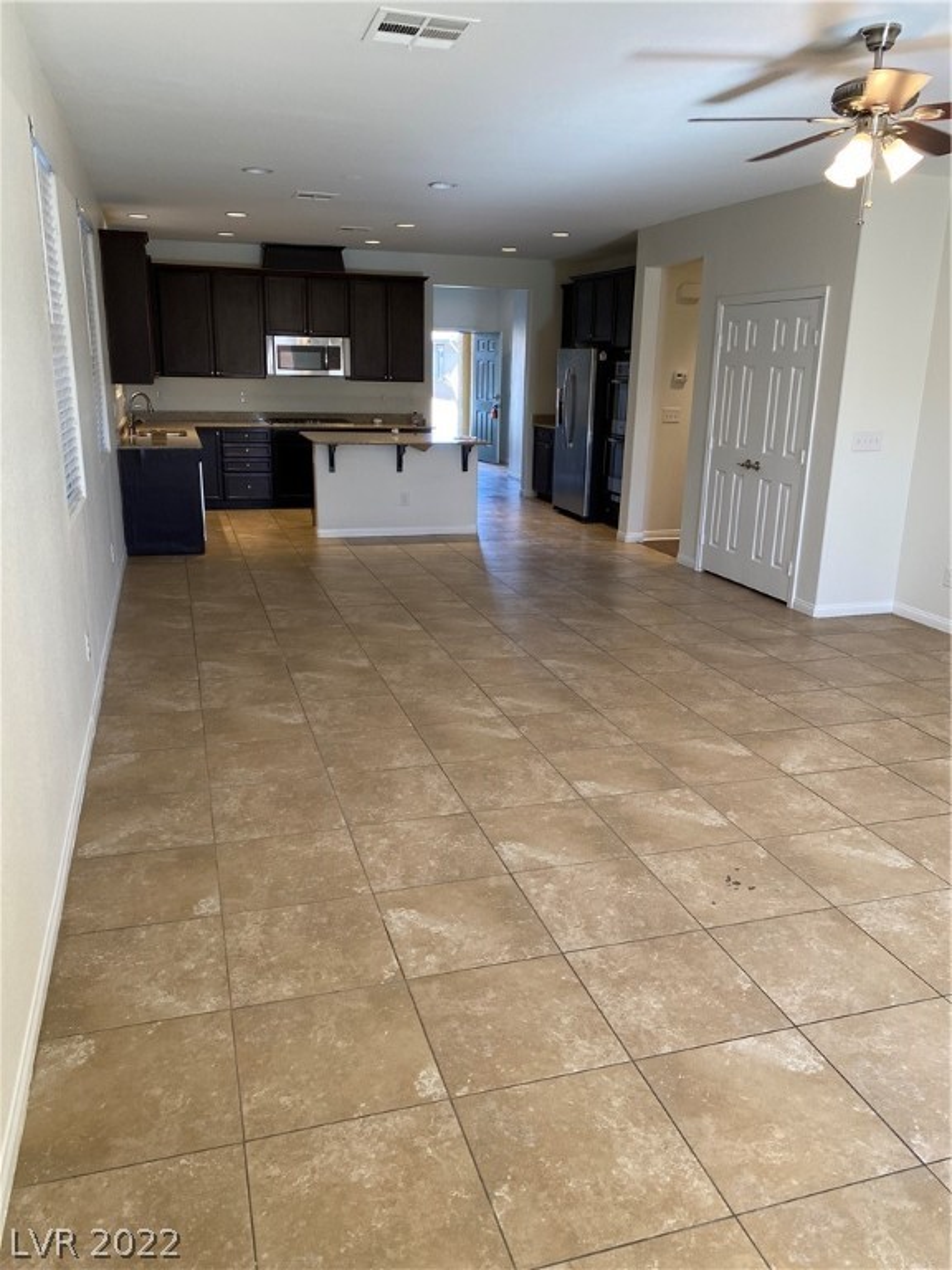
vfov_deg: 67.3
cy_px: 635
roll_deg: -0.3
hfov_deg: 53.1
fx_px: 953
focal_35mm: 26
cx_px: 476
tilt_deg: -15.4
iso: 100
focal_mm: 4.25
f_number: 1.8
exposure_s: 1/121
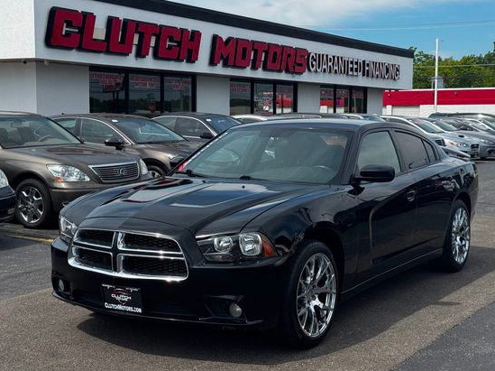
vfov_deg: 26.1
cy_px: 179
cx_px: 247
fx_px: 800
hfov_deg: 34.4
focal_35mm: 56
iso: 64
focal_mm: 6.76
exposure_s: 1/3610
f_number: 1.78
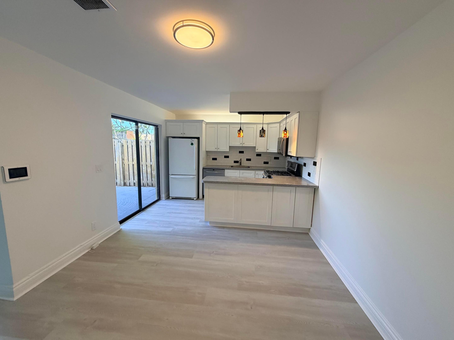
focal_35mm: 14
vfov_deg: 85.7
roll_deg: -1.0
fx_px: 184
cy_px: 170
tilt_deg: -7.8
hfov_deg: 102.1
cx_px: 227
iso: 160
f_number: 2.2
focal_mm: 2.22
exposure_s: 1/120
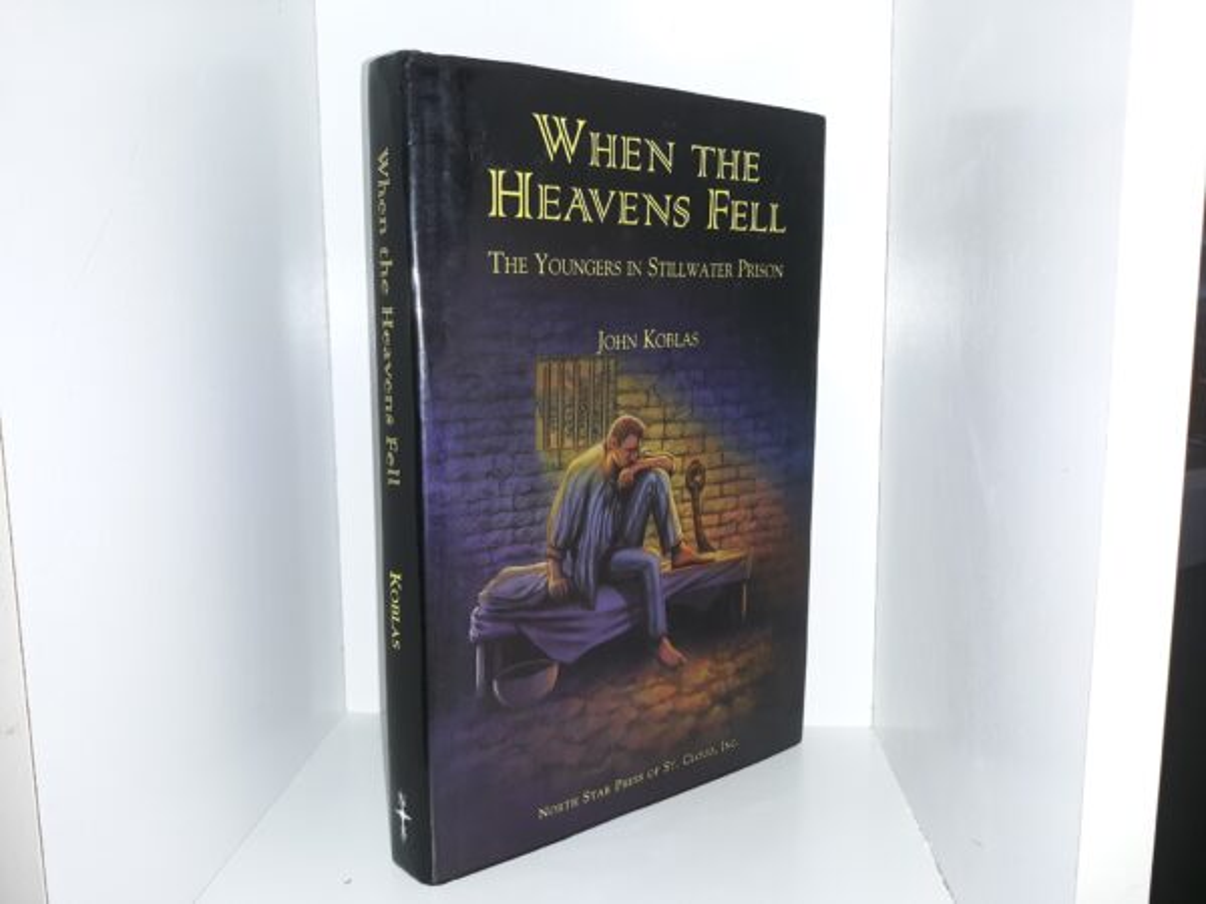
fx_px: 976
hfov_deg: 63.4
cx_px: 603
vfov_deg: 49.7
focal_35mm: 28
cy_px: 452
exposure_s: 1/60
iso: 50
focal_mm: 3.7
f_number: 1.7
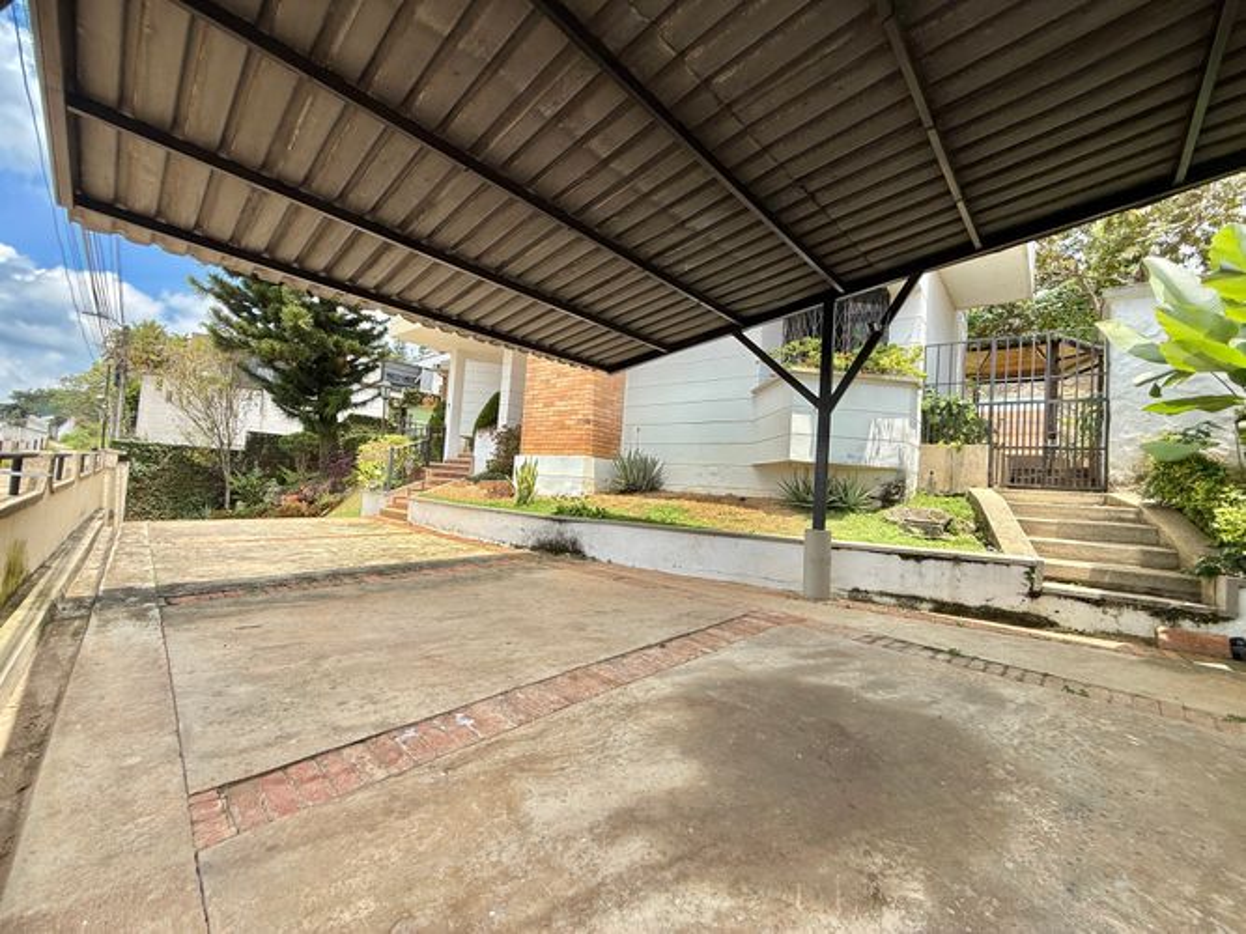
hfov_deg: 102.1
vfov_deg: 85.7
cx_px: 623
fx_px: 504
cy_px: 467
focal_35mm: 14
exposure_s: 1/1050
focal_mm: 2.22
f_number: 2.2
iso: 50
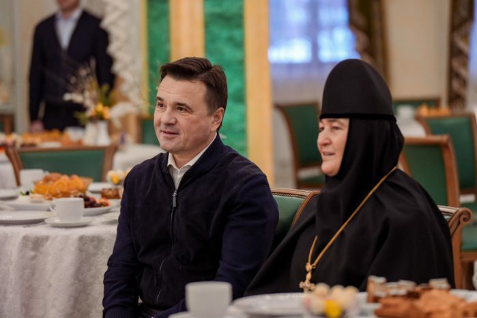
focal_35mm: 130
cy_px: 159
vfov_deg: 10.5
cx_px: 238
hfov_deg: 15.8
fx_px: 1722
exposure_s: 1/320
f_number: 2.8
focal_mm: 130
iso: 1250
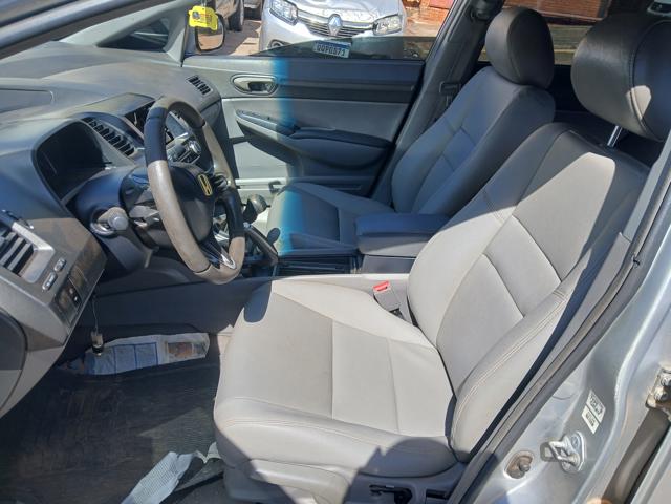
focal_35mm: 26
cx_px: 336
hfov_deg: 67.3
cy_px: 252
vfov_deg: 53.1
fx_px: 504
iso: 20
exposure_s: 1/218
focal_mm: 3.98
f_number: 1.8
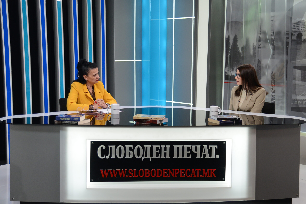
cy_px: 98
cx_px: 162
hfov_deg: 39.6
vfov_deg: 27.0
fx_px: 425
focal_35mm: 50
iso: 1400
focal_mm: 46
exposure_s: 1/400
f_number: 4
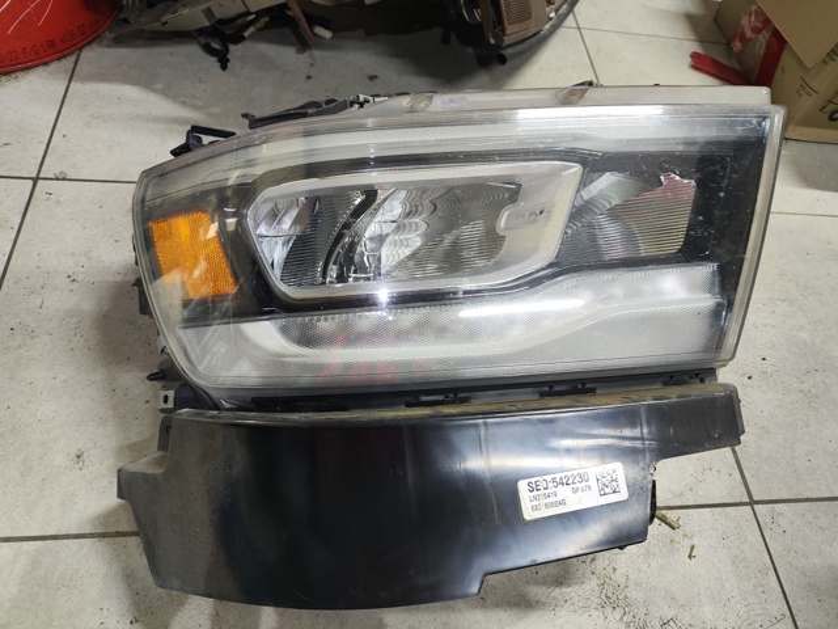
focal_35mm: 24
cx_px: 419
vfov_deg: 56.8
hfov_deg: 71.6
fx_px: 581
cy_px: 314
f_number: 1.8
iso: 192
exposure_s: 1/33.3
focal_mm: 4.68
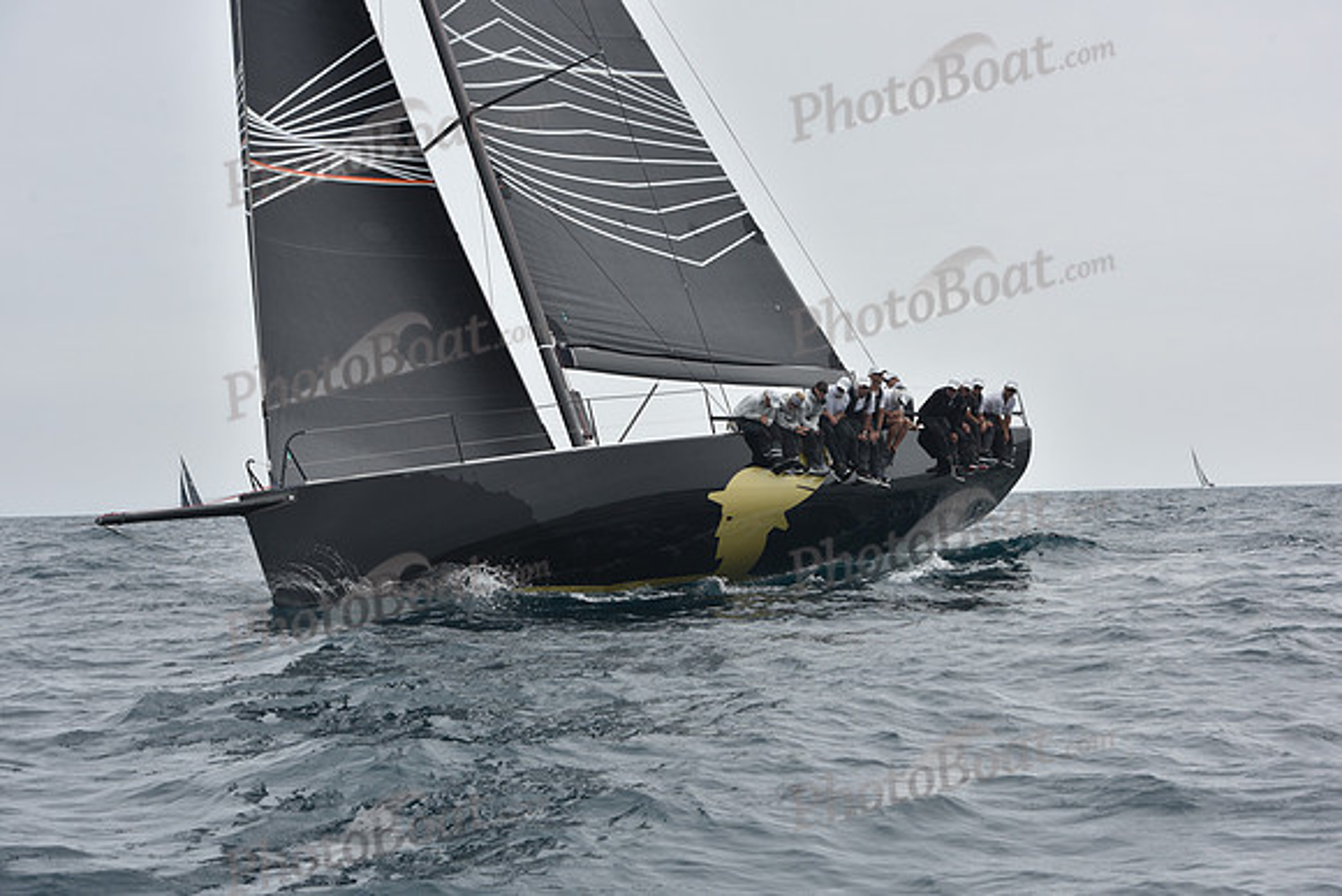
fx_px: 2610
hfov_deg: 28.8
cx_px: 671
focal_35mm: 70
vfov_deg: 19.5
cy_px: 448
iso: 250
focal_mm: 70
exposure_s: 1/800
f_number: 10
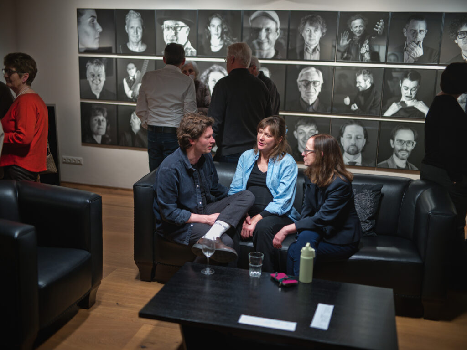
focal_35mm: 40
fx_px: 540
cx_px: 234
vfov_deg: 36.0
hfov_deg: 46.8
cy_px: 175
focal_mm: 50
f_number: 1.6
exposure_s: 1/200
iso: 800
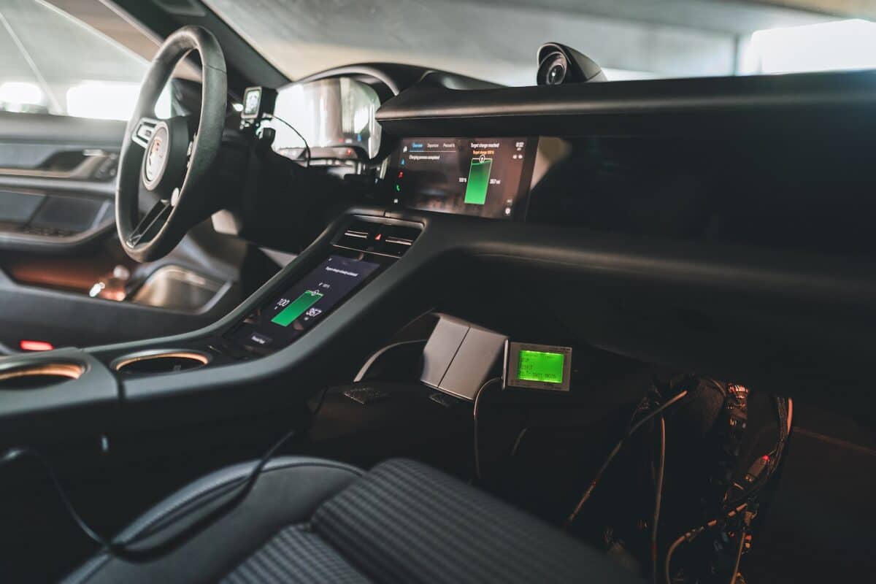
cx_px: 438
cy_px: 292
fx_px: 852
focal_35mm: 35
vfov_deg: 37.9
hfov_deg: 54.4
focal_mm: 35
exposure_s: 1/40
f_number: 1.4
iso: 1600
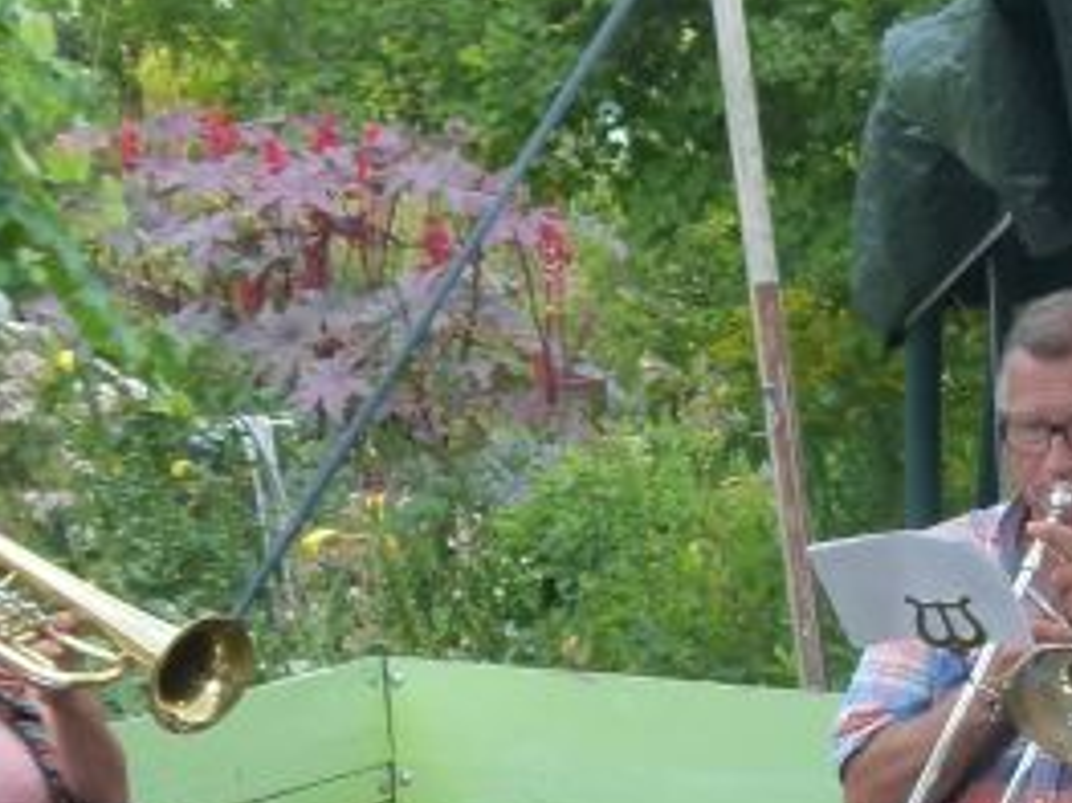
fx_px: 4829
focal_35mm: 156
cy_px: 701
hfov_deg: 12.3
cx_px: 1427
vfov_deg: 9.5
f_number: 4
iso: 160
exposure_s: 1/200
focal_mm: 7.3
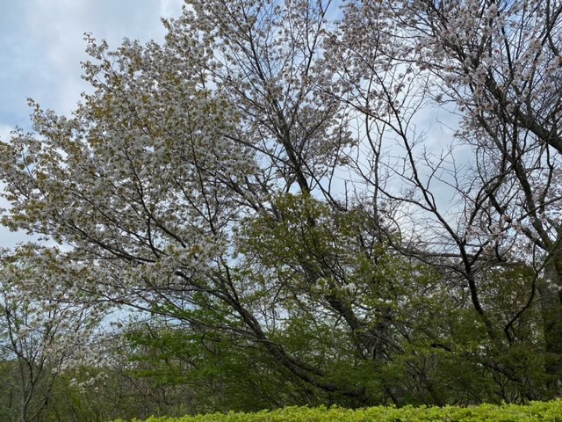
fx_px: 422
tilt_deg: +23.7
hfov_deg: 67.3
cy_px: 211
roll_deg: +4.3
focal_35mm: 26
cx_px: 281
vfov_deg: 53.1
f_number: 1.8
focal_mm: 4.25
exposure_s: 1/1608
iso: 32
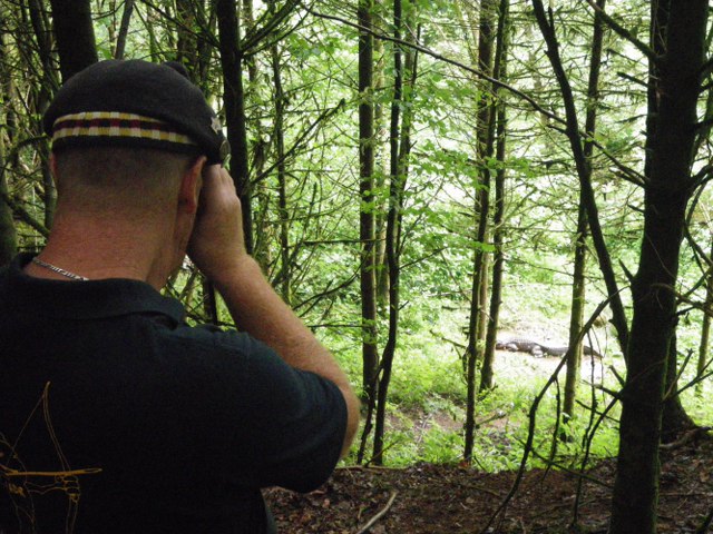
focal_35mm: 51
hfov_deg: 37.5
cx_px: 356
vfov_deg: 28.6
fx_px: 1050
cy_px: 267
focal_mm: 9.1
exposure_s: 1/50
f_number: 4.4
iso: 800
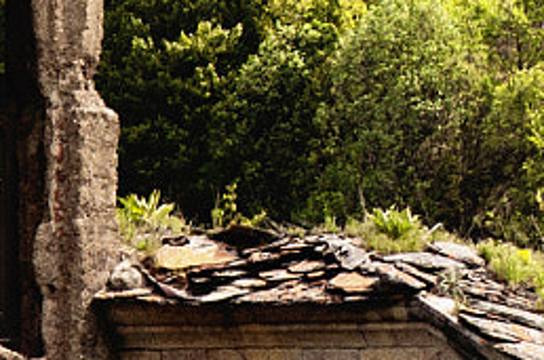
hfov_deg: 4.4
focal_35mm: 465
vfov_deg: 2.9
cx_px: 401
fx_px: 7014
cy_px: -254
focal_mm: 50
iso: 200
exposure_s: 1/800
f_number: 4.5
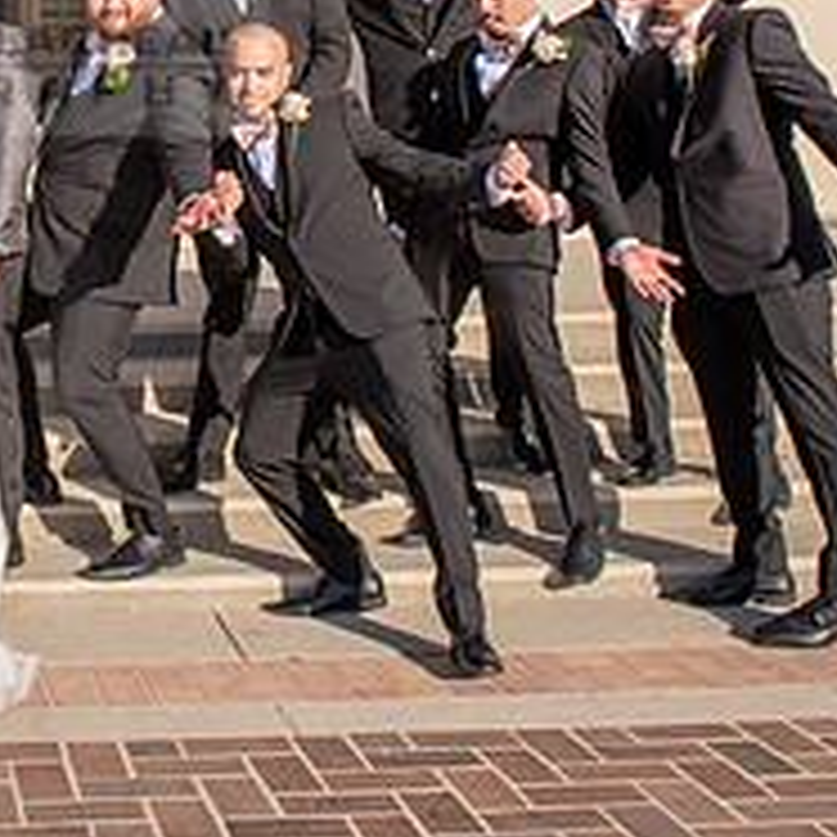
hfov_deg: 24.2
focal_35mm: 66
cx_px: -112
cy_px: 29
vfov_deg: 25.0
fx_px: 1806
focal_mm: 24
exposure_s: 1/200
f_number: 10
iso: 100
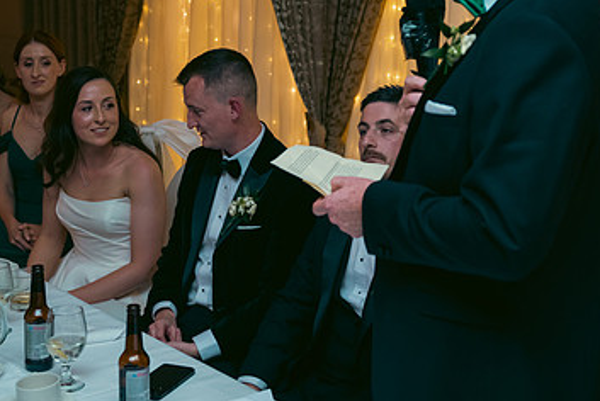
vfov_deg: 19.6
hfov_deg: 29.2
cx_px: 330
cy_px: 108
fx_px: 1151
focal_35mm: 69
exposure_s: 1/160
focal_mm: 42
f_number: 3.5
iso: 800
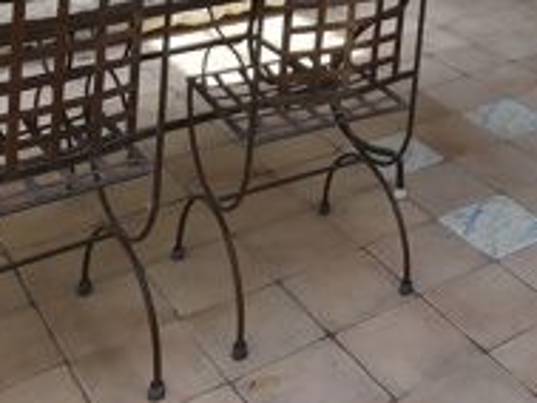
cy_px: -247
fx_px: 854
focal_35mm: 55
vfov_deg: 21.2
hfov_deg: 33.4
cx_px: 466
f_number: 1.9
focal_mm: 2.2
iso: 20
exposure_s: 1/100
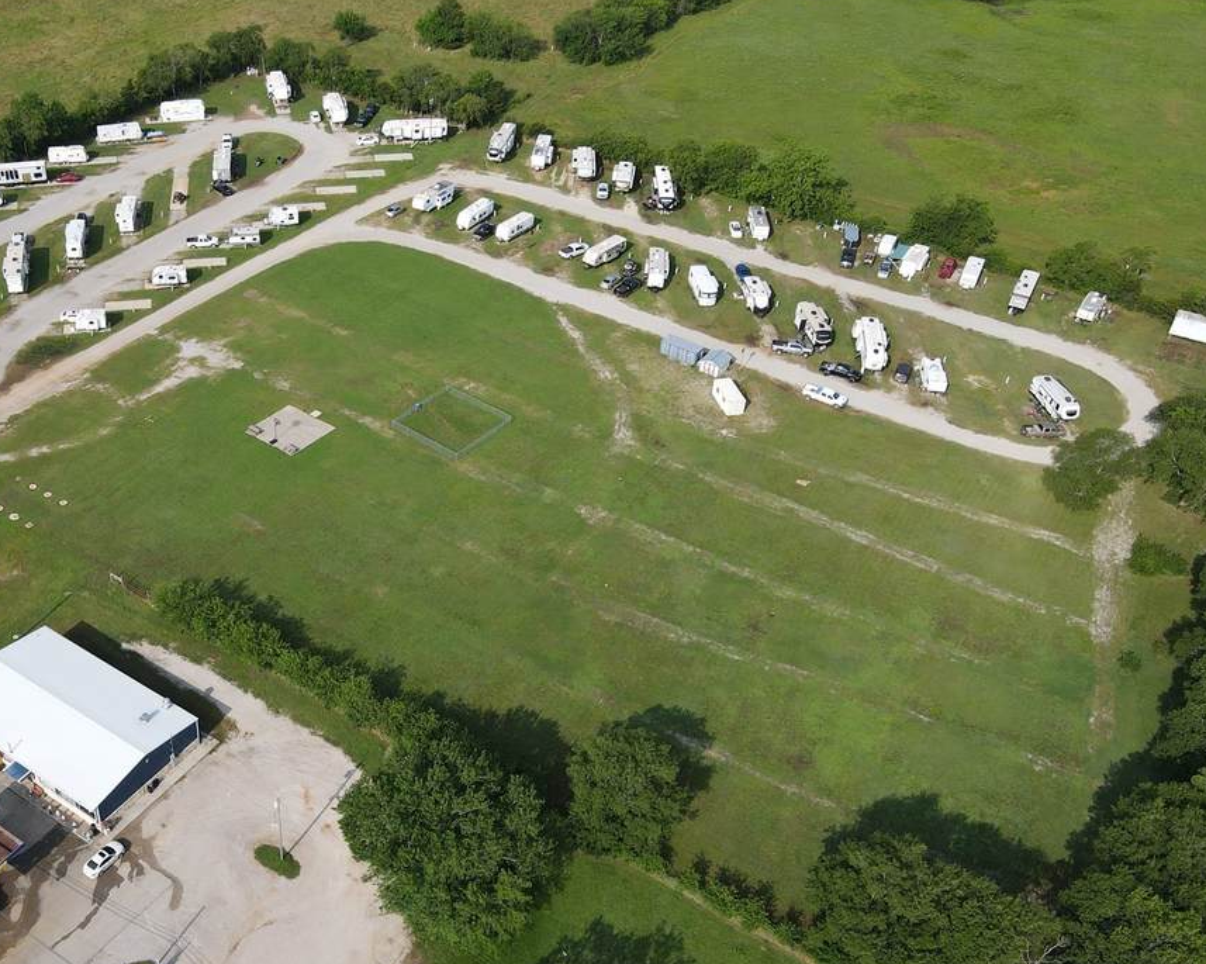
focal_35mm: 35
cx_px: 367
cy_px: 595
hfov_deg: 50.3
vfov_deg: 41.9
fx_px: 1249
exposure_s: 1/500
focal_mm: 4.5
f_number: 2.8
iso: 100
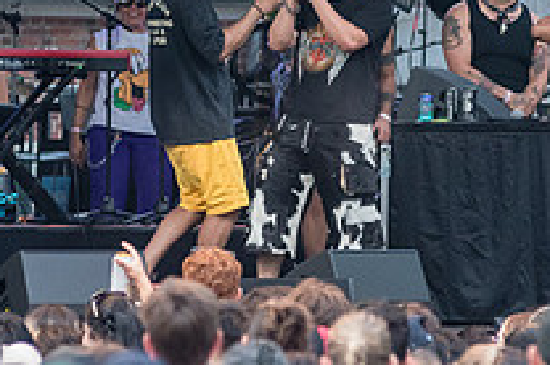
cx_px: 264
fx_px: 7947
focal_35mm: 521
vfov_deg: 2.6
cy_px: 97
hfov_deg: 4.0
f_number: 4
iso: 4000
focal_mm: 185
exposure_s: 1/400
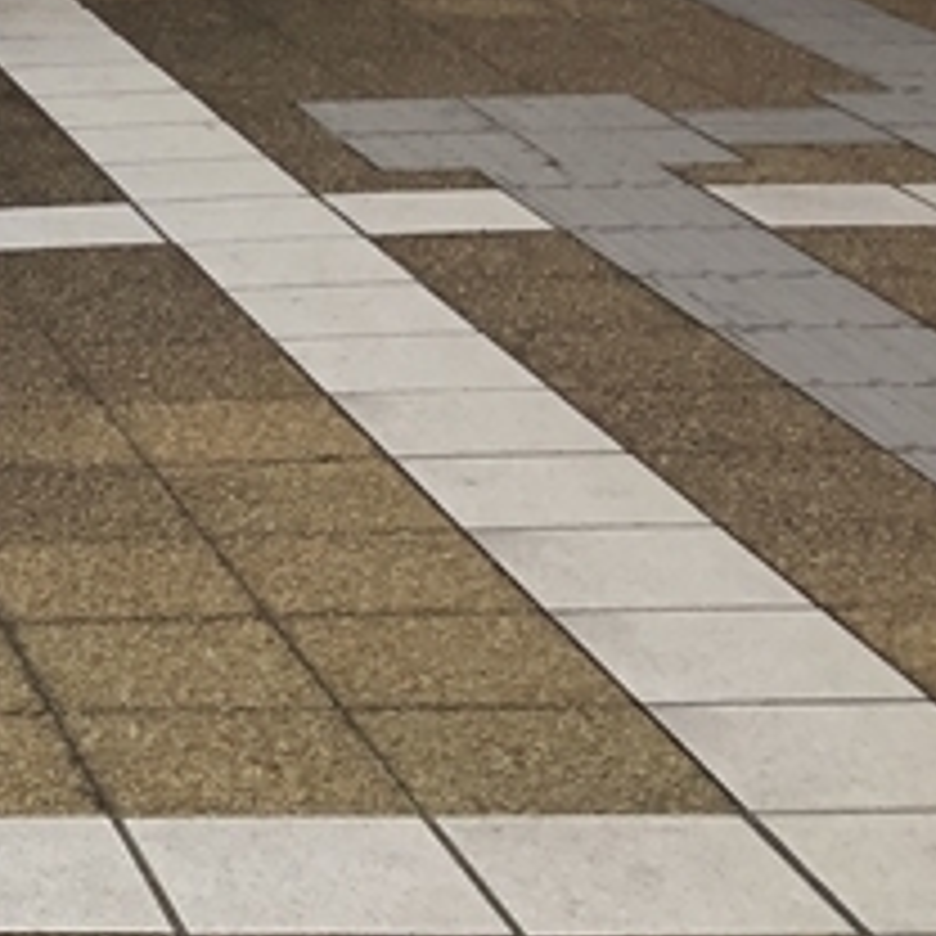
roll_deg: +1.8
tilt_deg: -3.1
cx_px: -1274
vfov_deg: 13.5
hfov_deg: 11.8
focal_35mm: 122
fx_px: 3732
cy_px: -459
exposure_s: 1/120
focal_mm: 4
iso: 32
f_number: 1.8
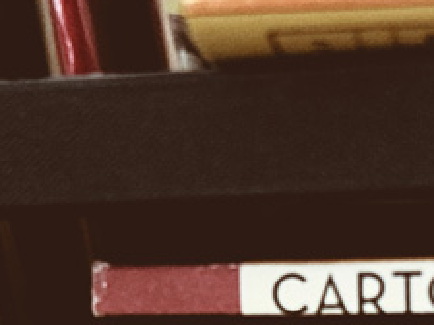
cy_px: 580
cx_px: 306
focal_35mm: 139
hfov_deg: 14.2
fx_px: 1743
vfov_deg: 10.1
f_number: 1.6
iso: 1000
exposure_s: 1/17
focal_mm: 5.96
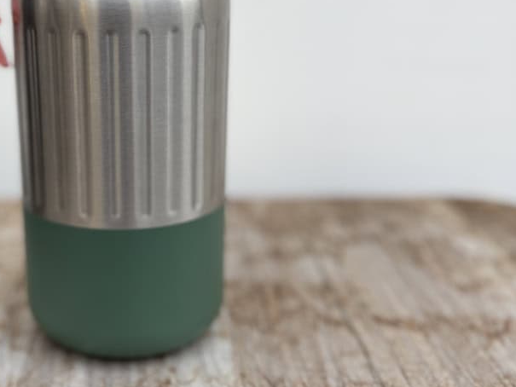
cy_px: 187
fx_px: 820
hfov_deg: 34.0
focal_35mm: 55
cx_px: 115
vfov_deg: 26.6
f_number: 1.6
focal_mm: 6
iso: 50
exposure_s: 1/1337
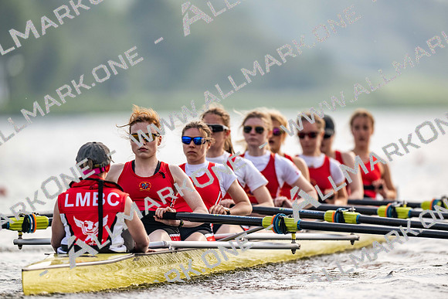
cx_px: 224
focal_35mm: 600
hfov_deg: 3.4
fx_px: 7468
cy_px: 150
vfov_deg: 2.3
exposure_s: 1/2500
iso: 360
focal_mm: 600
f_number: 4
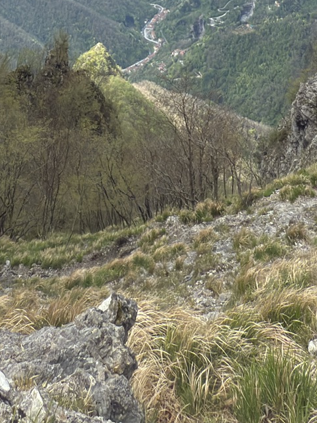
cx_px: 125
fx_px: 549
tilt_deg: -0.4
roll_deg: +0.2
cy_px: -209
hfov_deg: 32.1
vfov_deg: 28.2
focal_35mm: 45
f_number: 2.2
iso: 16
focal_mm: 2.22
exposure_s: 1/600
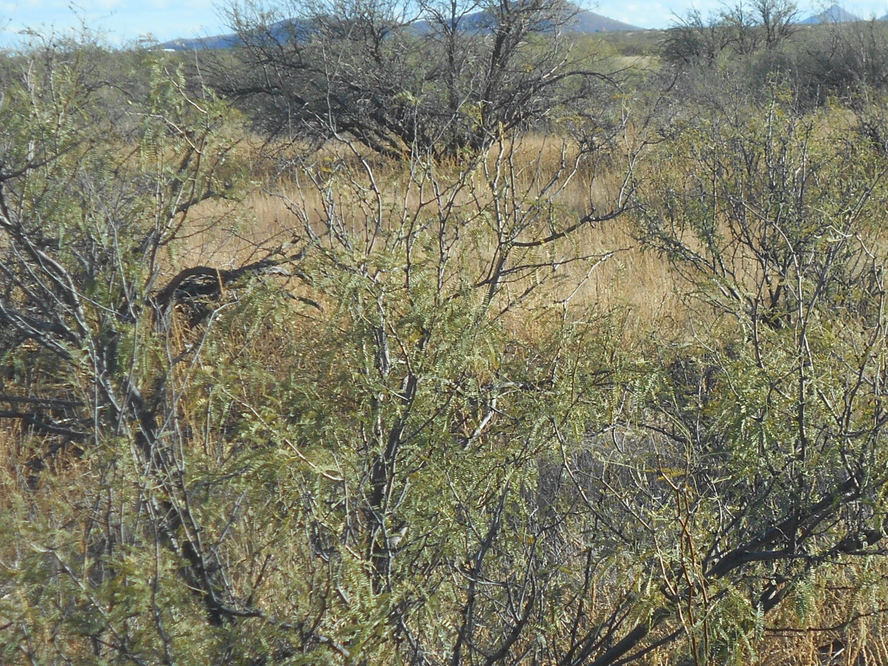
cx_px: 662
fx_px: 2899
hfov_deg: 17.3
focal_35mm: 113
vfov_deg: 13.1
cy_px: 362
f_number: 4.9
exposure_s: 1/320
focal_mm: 10
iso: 80
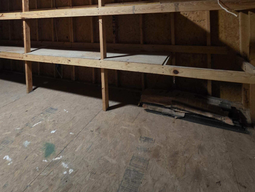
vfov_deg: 52.5
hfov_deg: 72.6
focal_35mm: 23
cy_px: 23
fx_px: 169
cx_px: 94
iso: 1000
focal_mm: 2.2
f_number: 1.9
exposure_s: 1/30
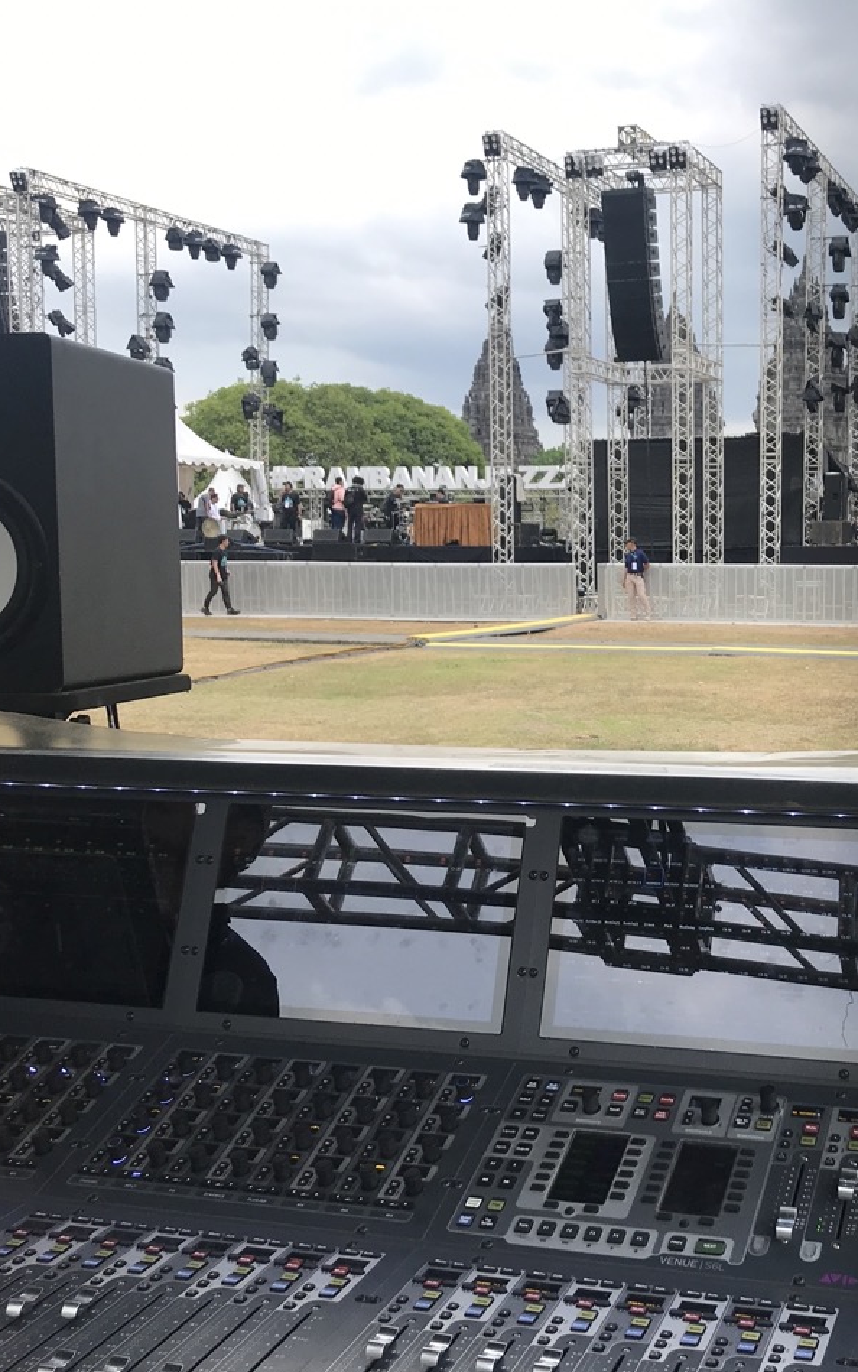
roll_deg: -0.7
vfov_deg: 49.3
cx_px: 701
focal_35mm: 40
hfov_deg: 31.1
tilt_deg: -5.8
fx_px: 1496
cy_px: 687
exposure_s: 1/785
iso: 20
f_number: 1.8
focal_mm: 3.99
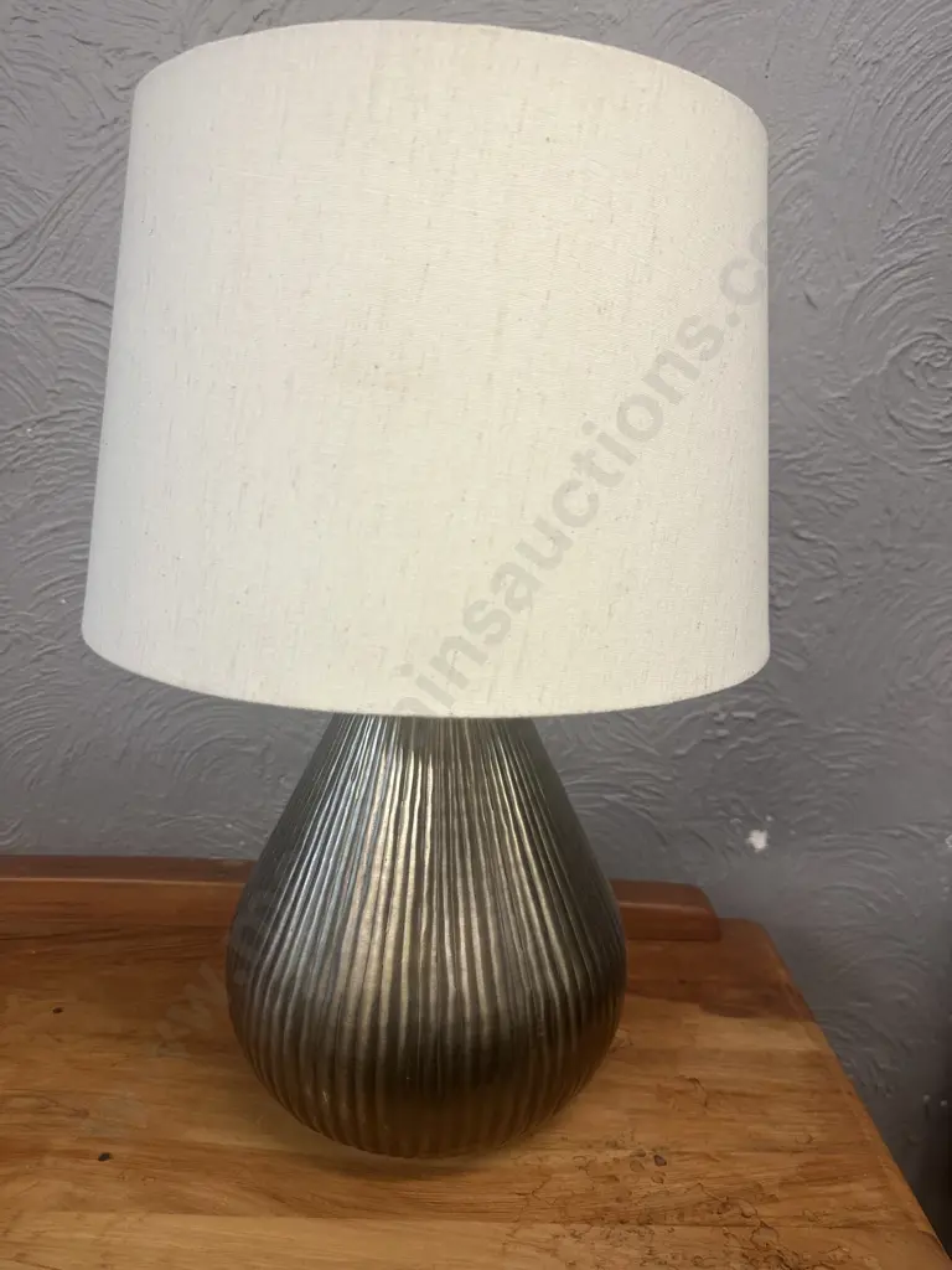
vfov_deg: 71.6
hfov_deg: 56.8
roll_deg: -1.5
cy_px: 635
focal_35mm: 24
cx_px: 476
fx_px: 880
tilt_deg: -12.7
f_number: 1.78
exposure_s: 1/100
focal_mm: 6.86
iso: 160
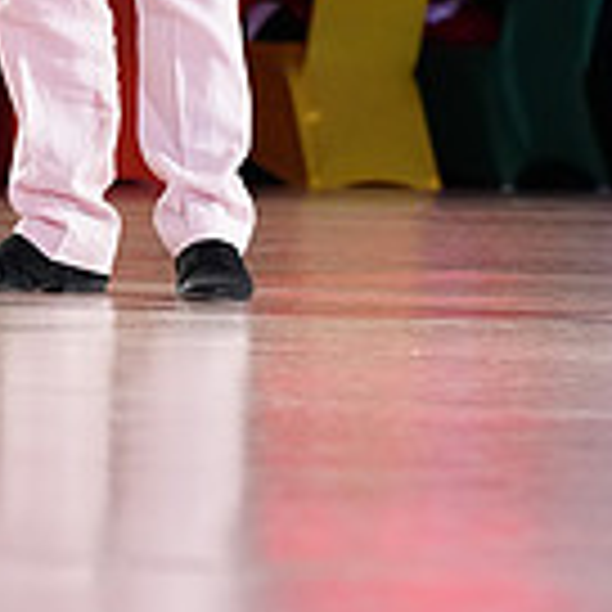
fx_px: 8481
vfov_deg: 4.1
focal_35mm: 424
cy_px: -418
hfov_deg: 4.1
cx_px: 452
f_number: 4.5
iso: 2000
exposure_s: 1/200
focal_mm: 117
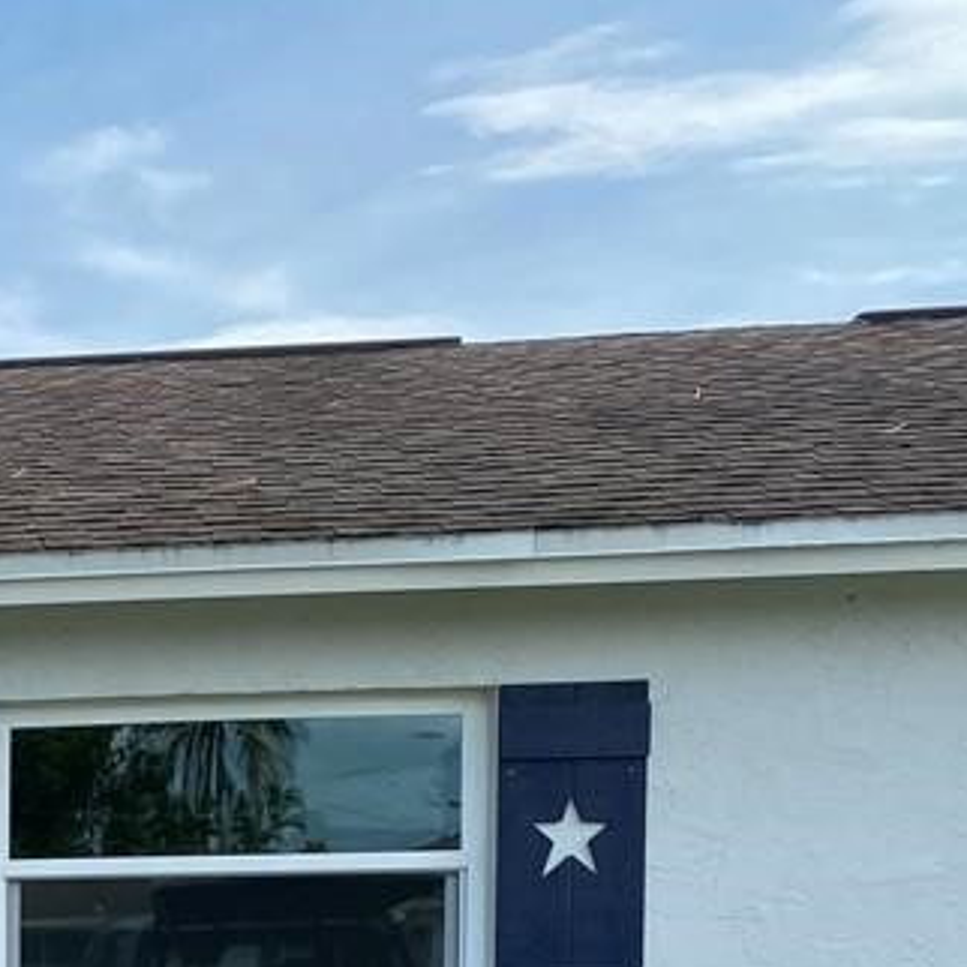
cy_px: 1126
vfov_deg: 22.1
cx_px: -459
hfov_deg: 20.5
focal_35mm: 73
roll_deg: -0.5
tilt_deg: -4.6
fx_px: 2307
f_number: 1.8
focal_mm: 4.25
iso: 32
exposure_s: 1/1330
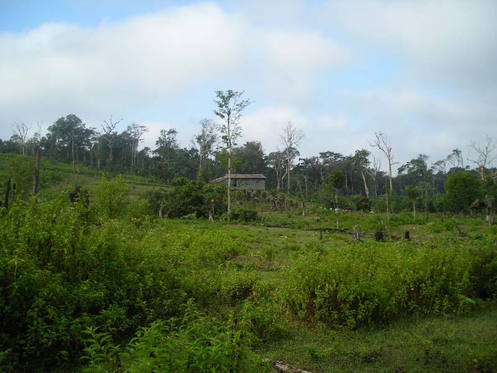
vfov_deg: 37.7
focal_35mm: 38
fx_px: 546
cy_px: 186
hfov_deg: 49.0
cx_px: 248
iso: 50
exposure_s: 1/438
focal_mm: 6.3
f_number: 3.2
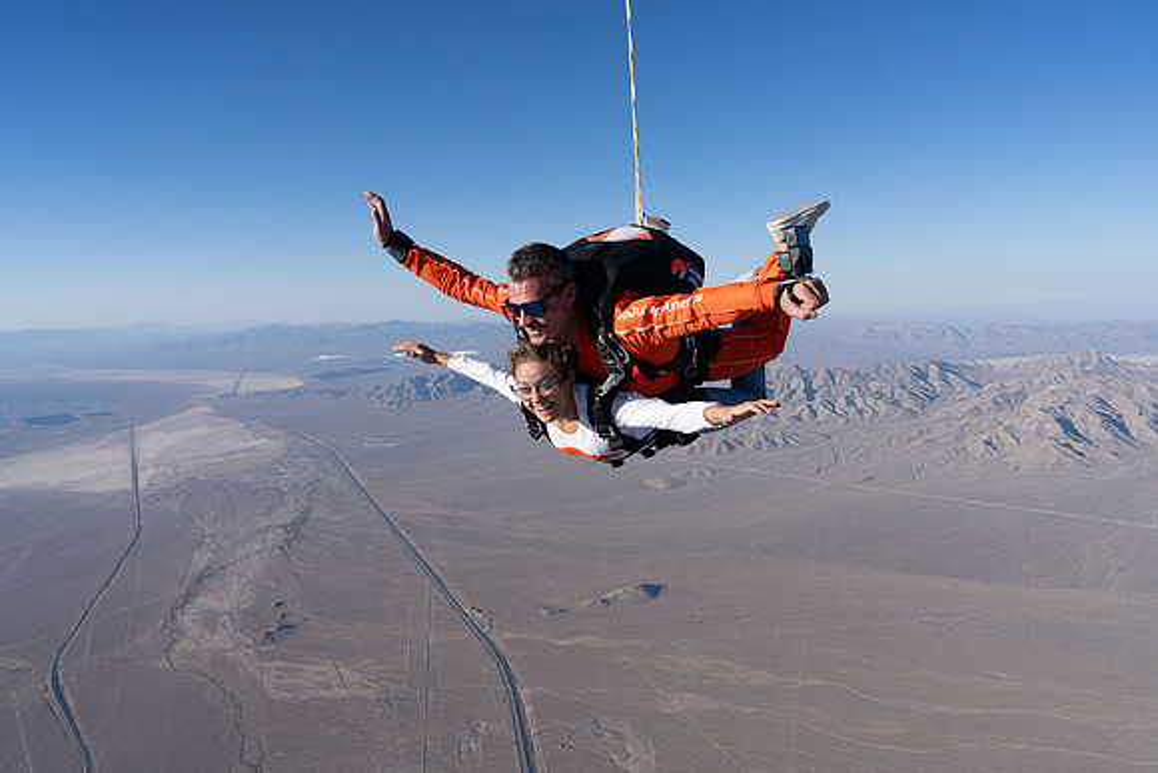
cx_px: 579
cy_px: 386
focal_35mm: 24
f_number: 10
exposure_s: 1/2000
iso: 800
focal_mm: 24
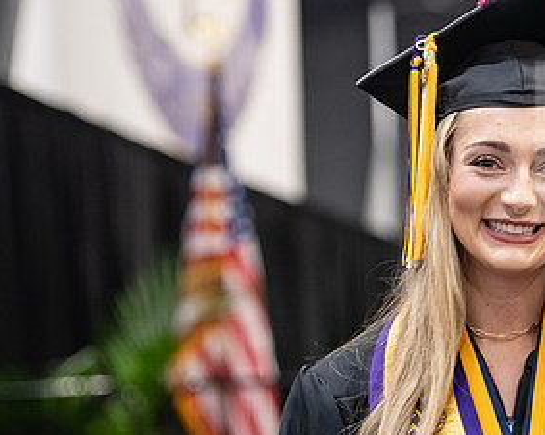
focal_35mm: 183
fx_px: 2950
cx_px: 478
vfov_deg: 8.4
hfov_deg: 10.5
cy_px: 294
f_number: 2.8
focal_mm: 95
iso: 3200
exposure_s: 1/200
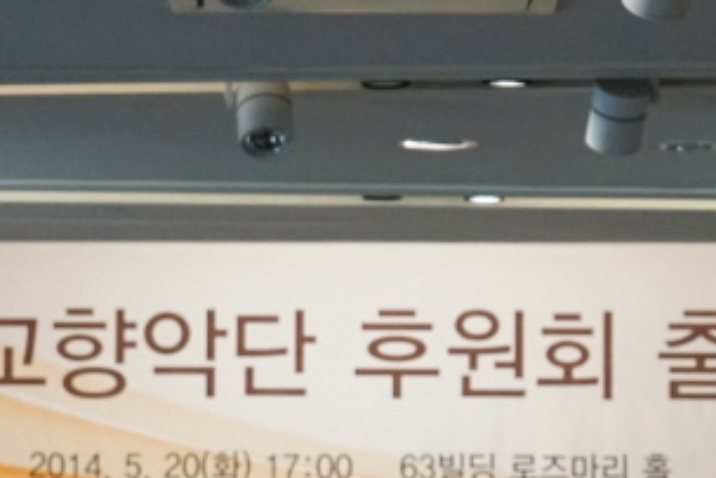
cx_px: 372
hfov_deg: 8.9
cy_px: 688
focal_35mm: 230
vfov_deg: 5.9
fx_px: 4576
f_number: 5.6
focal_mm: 70
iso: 4000
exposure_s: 1/160
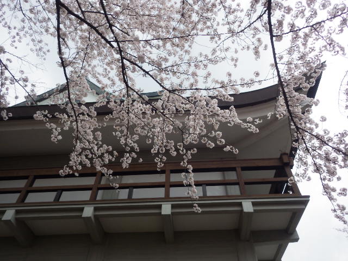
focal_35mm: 25
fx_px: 251
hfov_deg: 69.4
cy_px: 130
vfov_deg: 54.9
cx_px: 174
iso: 250
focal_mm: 4.5
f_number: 7.9
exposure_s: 1/320
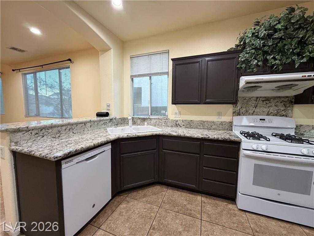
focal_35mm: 14
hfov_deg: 102.1
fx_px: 127
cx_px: 157
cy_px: 118
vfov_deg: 85.7
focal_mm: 2.22
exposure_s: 1/60
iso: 320
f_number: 2.2
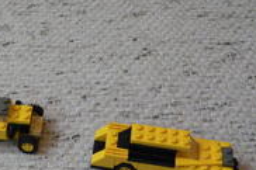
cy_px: 153
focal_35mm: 74
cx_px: 10
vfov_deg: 18.1
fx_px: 526
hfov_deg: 26.2
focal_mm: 6
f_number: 2.8
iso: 400
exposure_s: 1/15
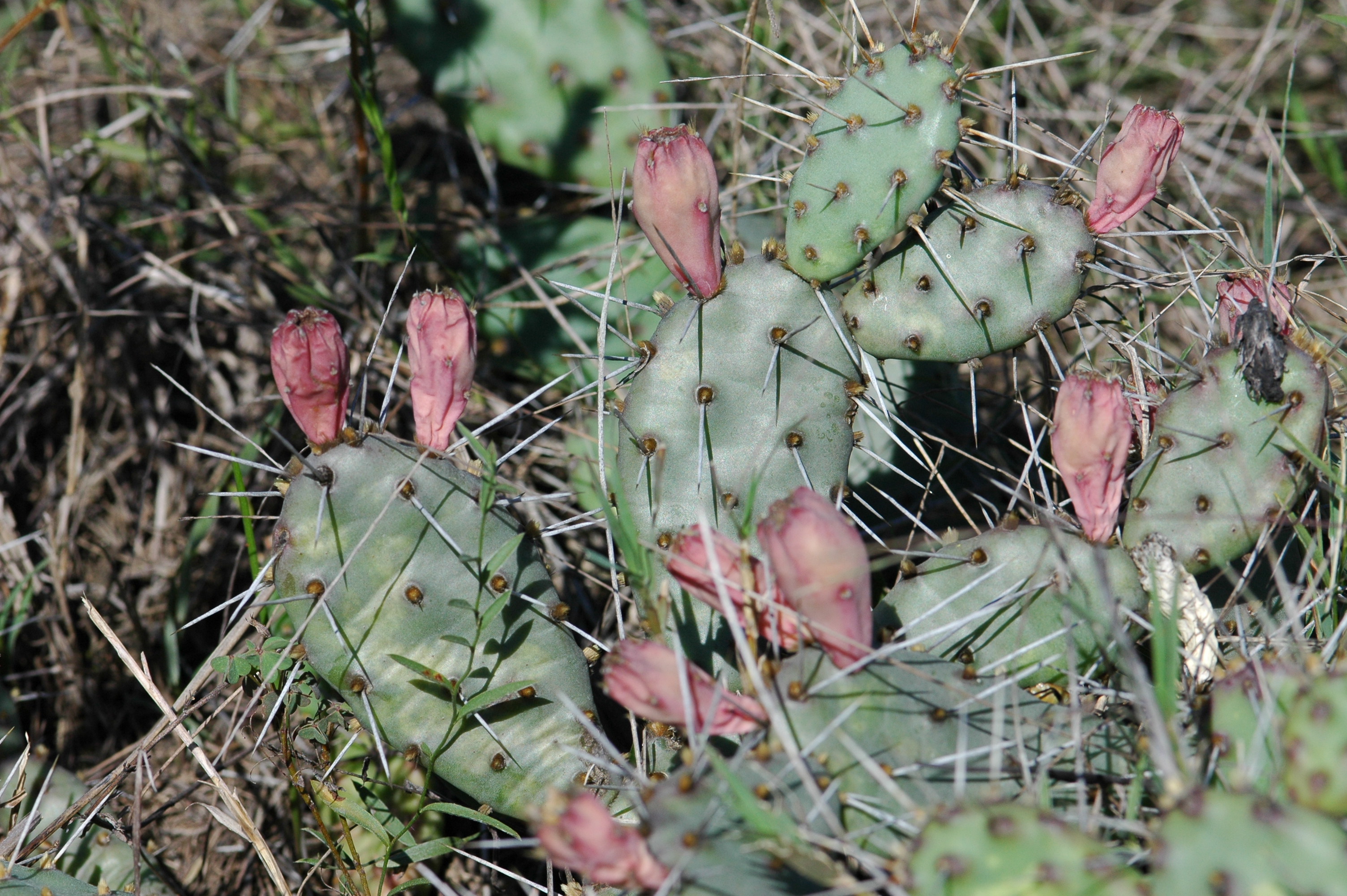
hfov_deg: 13.1
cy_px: 448
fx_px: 5888
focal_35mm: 158
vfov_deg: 8.7
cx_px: 674
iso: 200
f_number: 8
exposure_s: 1/640
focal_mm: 105
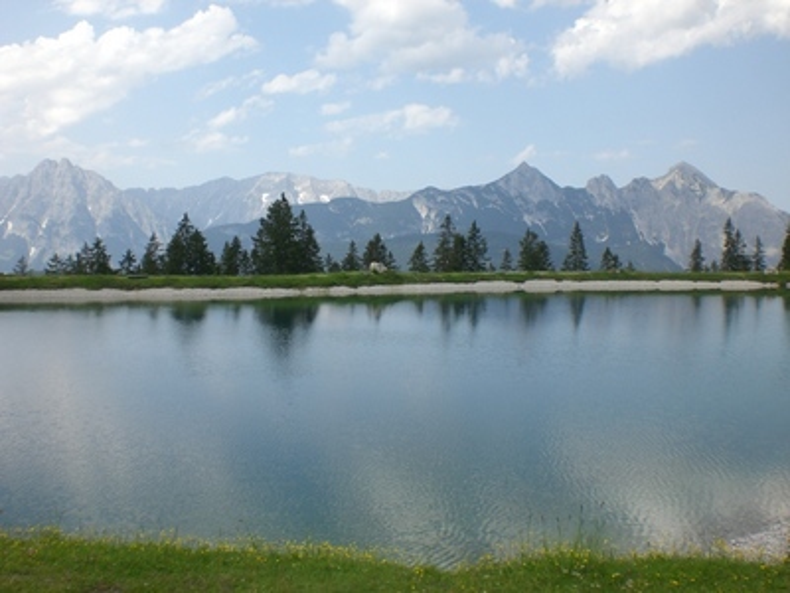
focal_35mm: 38
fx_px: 867
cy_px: 296
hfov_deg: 49.0
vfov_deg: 37.7
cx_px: 395
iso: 50
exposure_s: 1/400
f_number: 4.4
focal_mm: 6.3
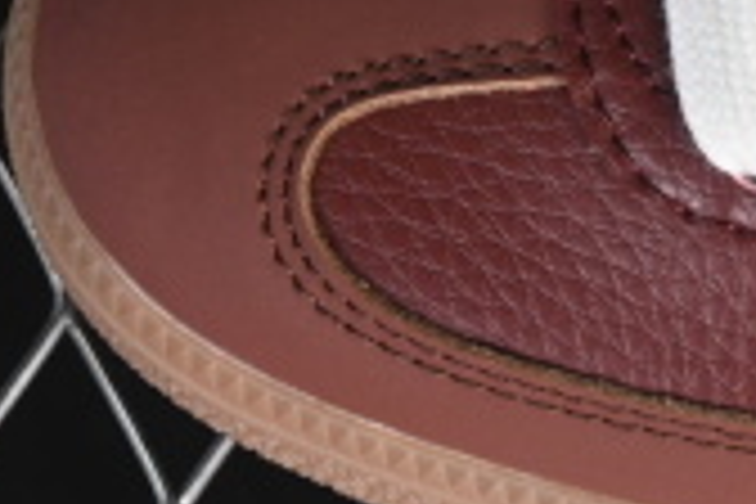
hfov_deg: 5.7
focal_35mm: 358
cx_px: 1372
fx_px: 7517
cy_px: -398
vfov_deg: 3.8
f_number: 7.1
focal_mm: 50
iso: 160
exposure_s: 1/60
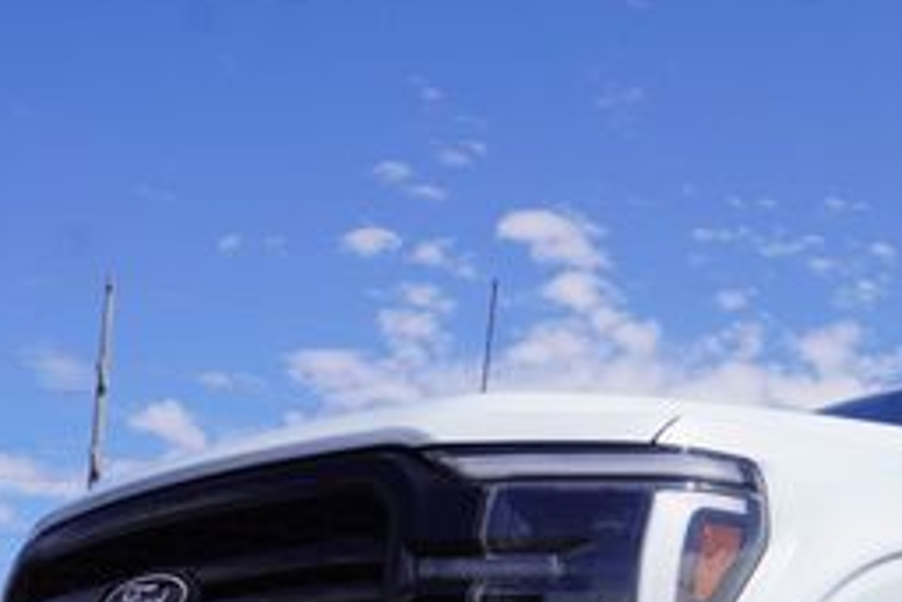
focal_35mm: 86
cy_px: 729
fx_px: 2162
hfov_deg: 22.7
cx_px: 881
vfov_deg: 15.3
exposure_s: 1/200
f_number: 10
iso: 100
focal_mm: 23
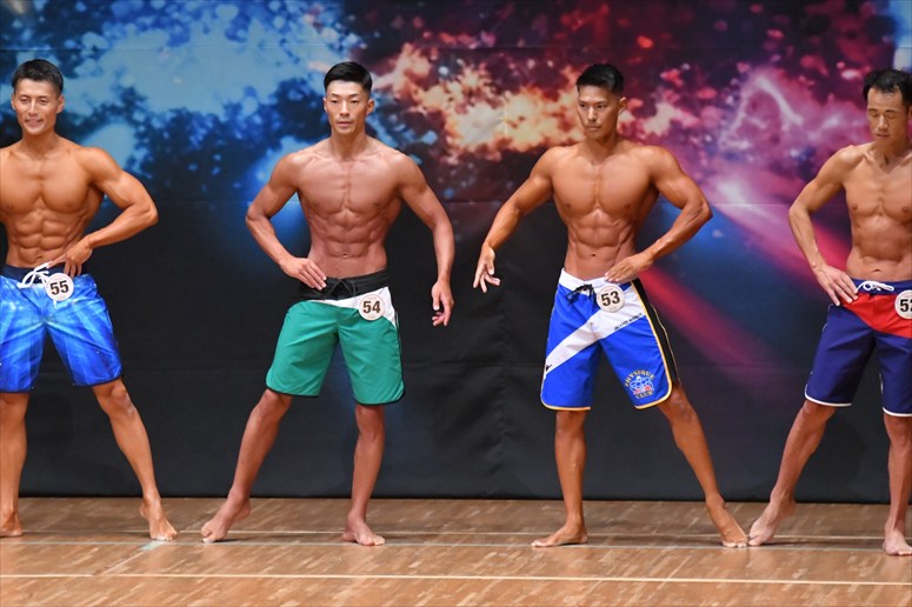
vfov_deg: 4.8
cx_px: 456
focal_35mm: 285
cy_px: 304
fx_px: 7217
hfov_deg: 7.2
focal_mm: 190
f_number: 5.6
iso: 8000
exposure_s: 1/400
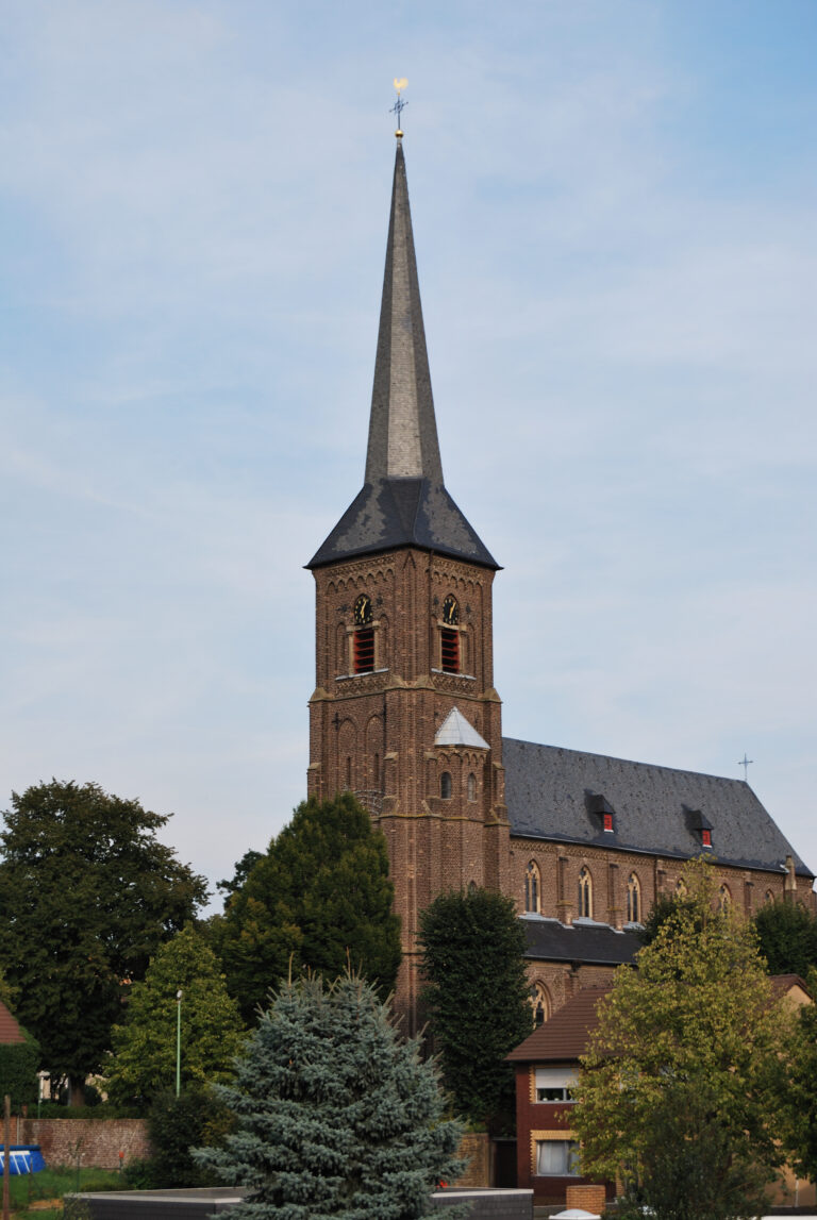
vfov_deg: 31.9
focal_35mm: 63
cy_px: 610
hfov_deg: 21.6
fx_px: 2138
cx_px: 408
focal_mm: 42
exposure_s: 1/200
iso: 100
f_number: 7.1
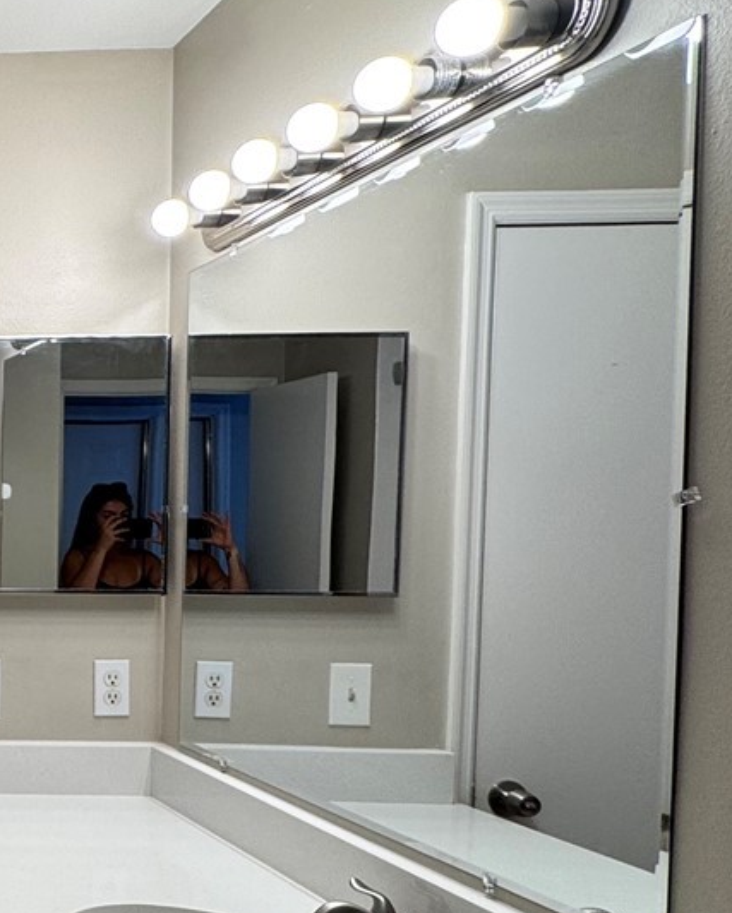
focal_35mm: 41
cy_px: 565
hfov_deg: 25.7
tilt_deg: -2.4
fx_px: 1109
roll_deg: +0.2
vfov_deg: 44.4
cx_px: -401
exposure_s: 1/120
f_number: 2.2
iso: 64
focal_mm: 2.22
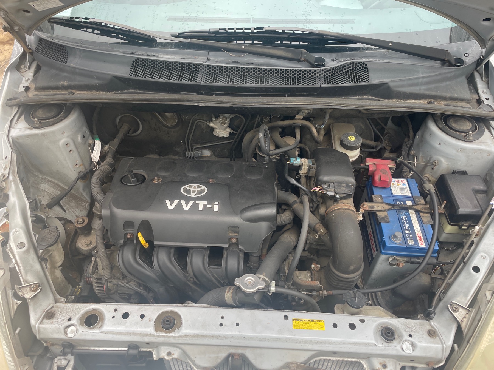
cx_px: 247
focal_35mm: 26
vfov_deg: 53.1
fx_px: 371
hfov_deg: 67.3
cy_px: 185
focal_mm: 4.2
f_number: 1.6
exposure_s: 1/121
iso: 32
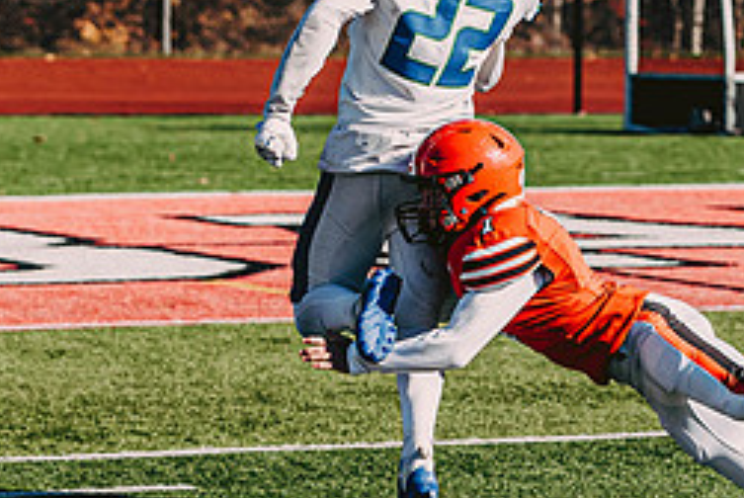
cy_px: 57
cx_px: 434
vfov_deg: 5.0
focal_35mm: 278
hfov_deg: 7.4
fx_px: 5752
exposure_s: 1/2500
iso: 250
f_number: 3.2
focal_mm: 86
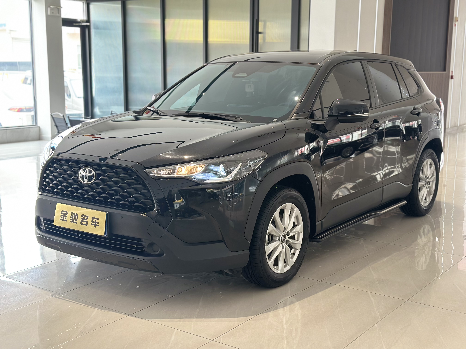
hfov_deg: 39.7
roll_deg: -0.4
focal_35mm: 48
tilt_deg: -10.1
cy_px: 174
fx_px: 646
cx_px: 233
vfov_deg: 30.3
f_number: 1.78
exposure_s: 1/60
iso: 160
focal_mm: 6.86
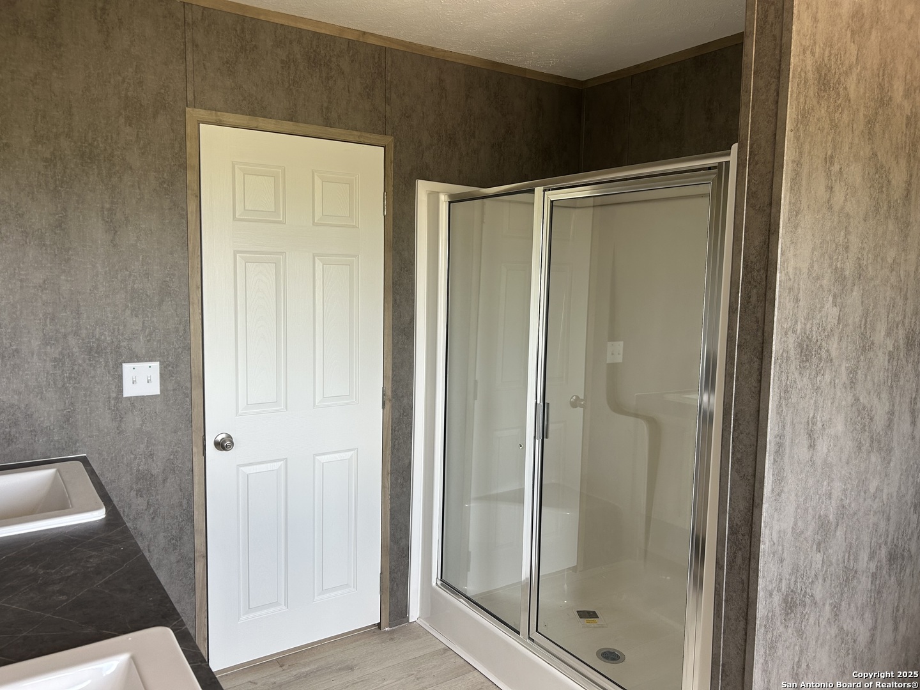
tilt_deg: -5.6
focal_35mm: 26
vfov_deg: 53.1
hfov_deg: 67.3
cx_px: 460
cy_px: 345
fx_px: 691
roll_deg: -0.8
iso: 64
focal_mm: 5.7
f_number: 1.5
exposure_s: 1/121
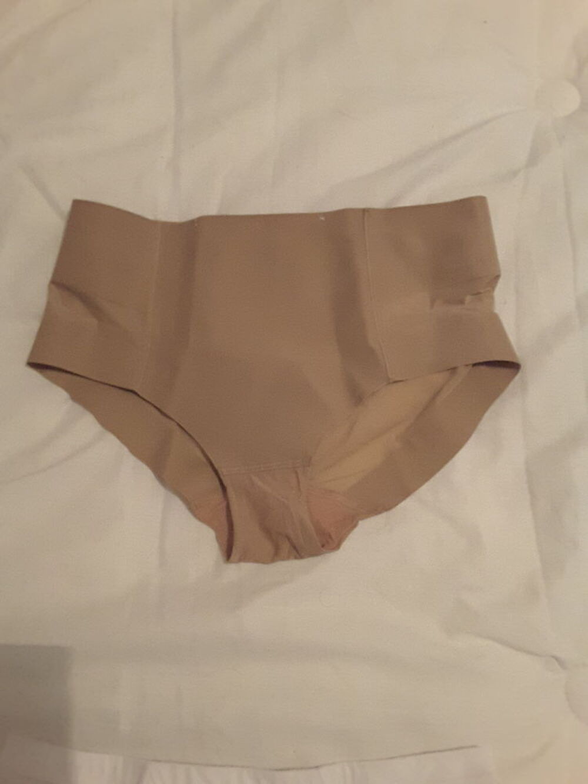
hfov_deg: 45.4
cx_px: 294
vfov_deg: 58.3
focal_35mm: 31
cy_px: 392
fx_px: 702
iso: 500
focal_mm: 2.9
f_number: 1.9
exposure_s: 1/17
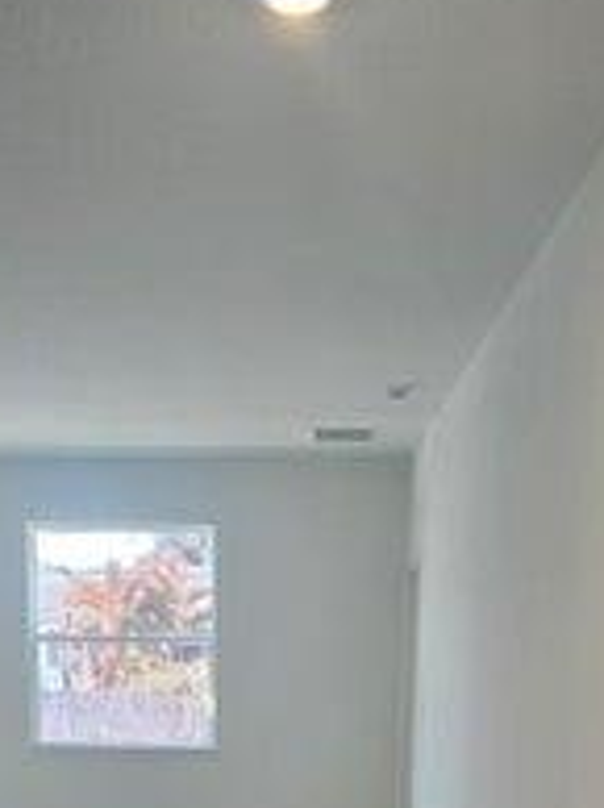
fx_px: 1329
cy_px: 937
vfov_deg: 29.6
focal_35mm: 57
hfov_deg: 25.5
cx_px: 237
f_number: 1.7
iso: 100
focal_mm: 6.3
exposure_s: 1/120
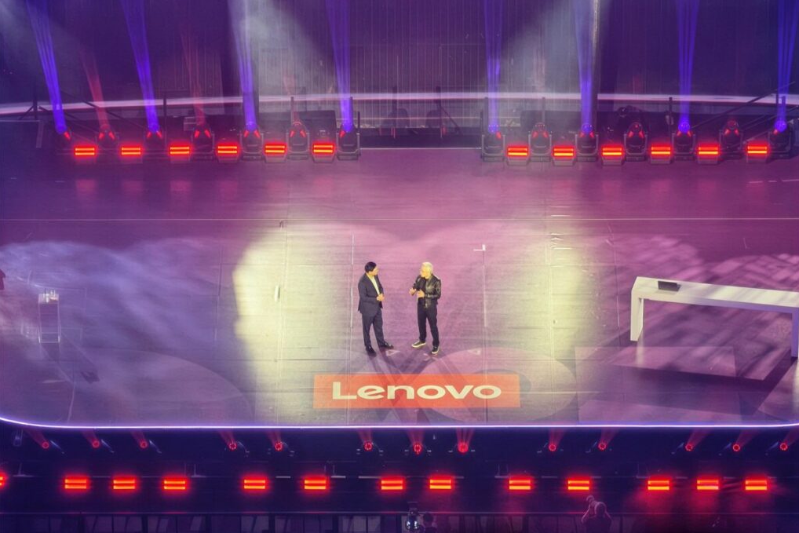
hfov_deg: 8.5
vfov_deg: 5.7
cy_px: 277
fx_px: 5349
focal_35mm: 241
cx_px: 400
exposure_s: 1/60
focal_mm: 22.48
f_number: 2.6
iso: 320
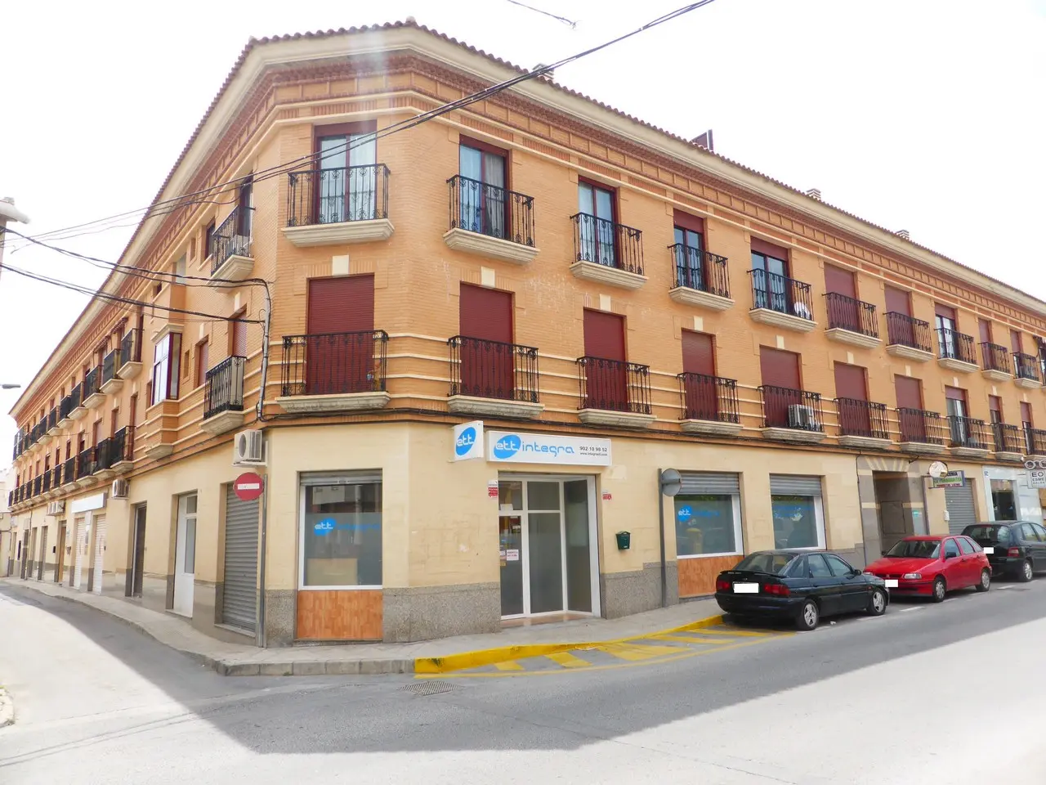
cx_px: 523
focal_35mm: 24
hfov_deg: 71.6
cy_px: 392
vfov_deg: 56.8
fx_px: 725
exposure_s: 1/800
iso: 100
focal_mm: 4.3
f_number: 3.3
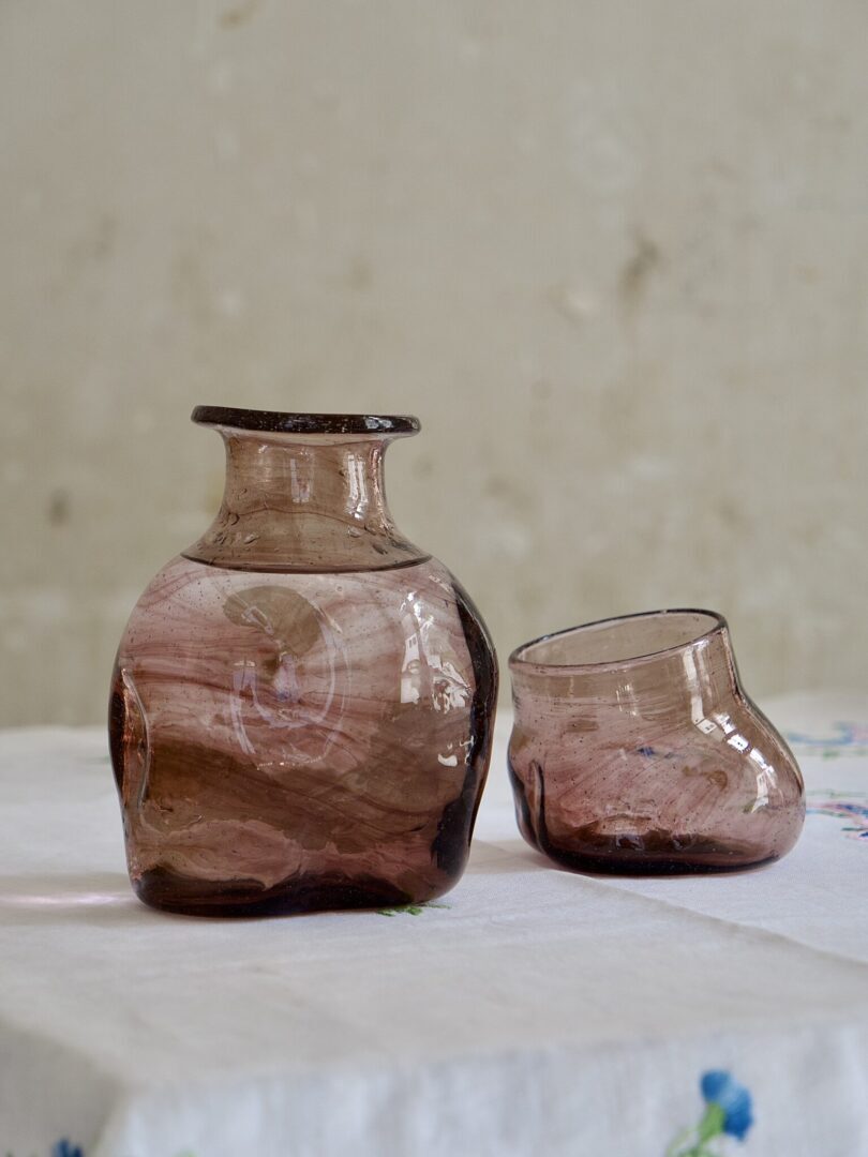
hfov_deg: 14.8
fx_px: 3343
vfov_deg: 19.6
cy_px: 578
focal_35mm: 100
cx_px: 434
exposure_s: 1/160
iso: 200
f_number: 3.9
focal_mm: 50
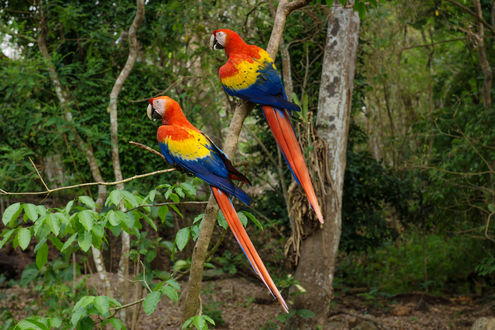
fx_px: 1031
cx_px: 248
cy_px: 165
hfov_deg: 27.0
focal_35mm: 75
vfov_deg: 18.2
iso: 200
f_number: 5
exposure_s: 1/400
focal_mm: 50
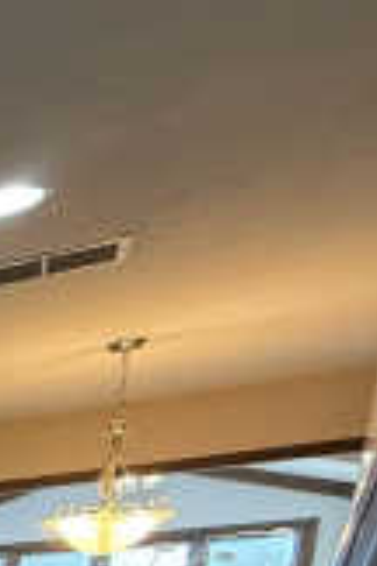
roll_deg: +2.9
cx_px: -693
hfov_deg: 12.3
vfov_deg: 25.5
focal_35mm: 60
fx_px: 942
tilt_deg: -11.6
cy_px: 839
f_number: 2.2
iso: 400
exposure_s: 1/60
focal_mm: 2.22
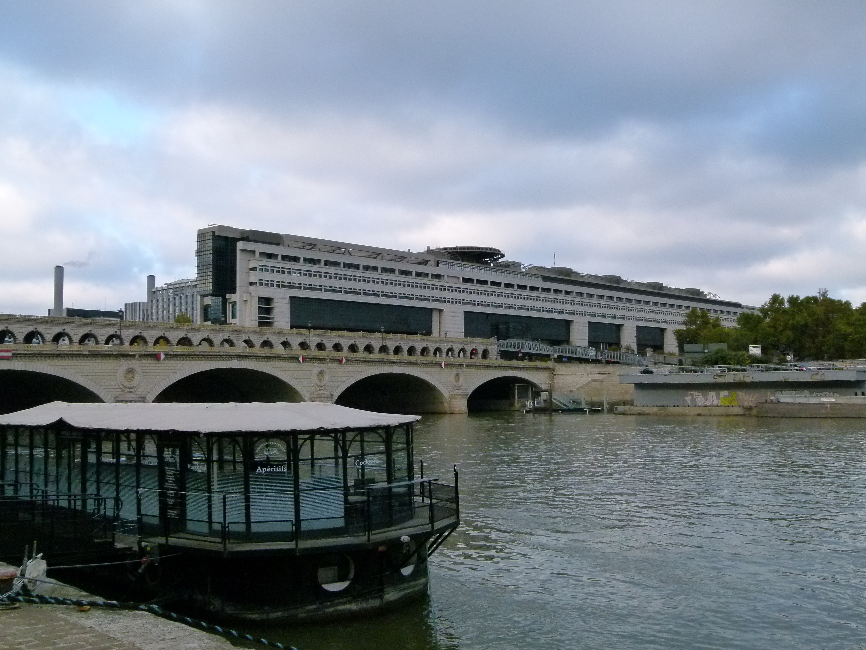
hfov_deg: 51.4
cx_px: 433
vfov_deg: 39.7
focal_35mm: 36
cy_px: 325
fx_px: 901
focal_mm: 6.5
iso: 400
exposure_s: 1/500
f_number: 4
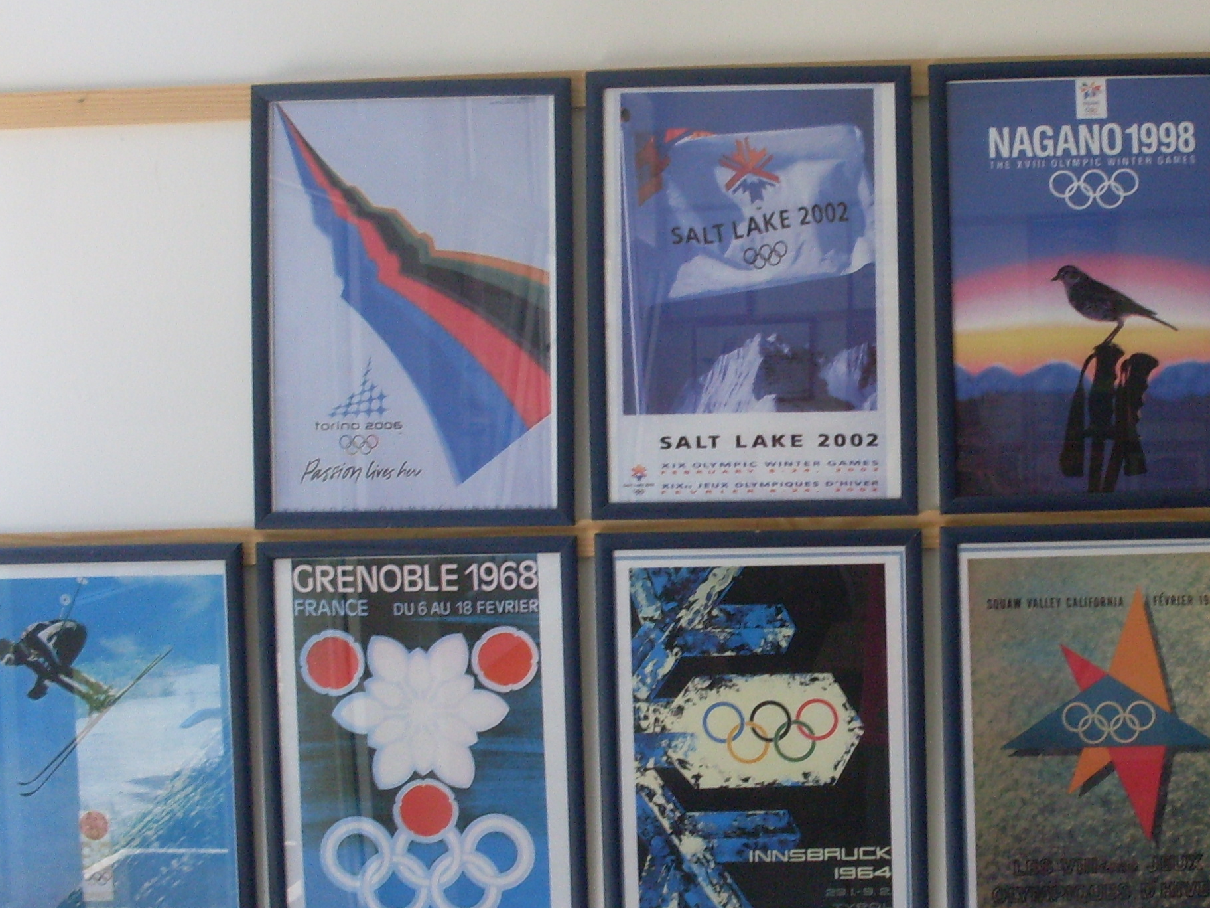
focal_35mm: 68
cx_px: 956
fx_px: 2377
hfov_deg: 28.0
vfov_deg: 21.6
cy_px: 456
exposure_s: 1/125
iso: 80
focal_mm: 6.3
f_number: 2.8
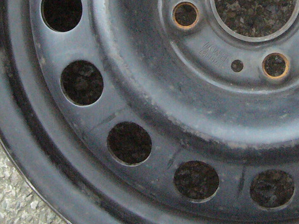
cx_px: 241
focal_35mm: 93
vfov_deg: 15.5
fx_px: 803
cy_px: -7
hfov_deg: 20.8
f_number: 2.8
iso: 400
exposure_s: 1/320
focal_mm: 5.8
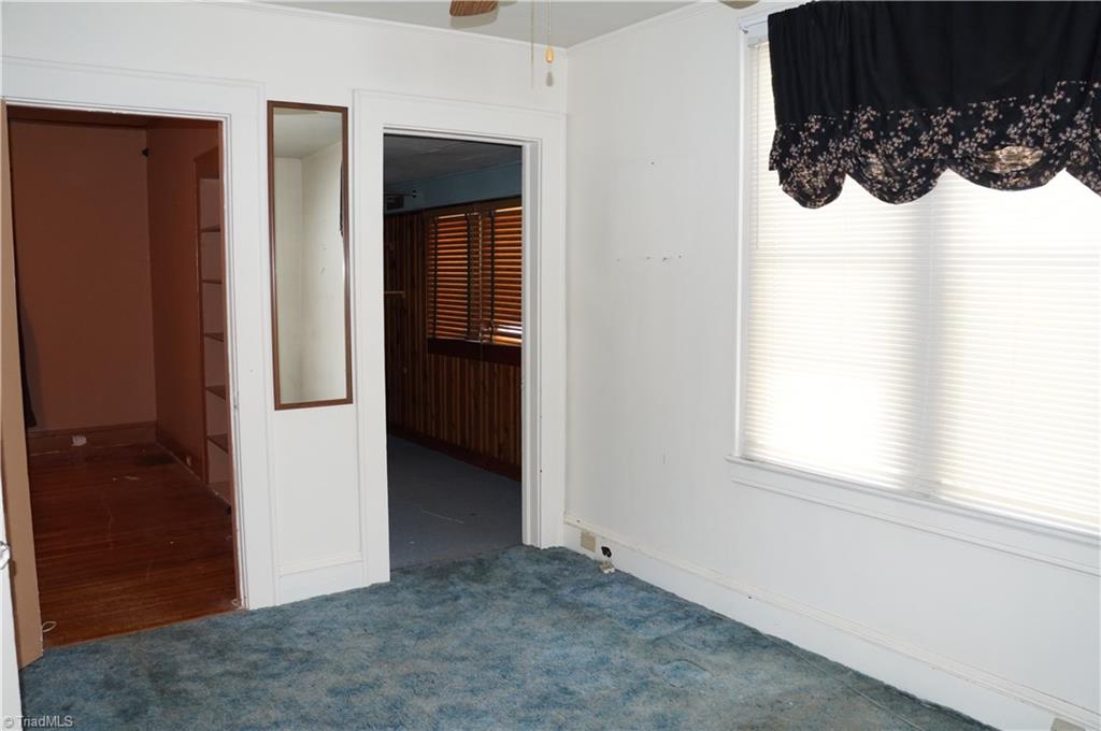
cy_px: 366
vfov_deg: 47.8
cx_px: 550
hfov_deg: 67.4
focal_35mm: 27
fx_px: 825
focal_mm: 18
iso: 500
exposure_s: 1/60
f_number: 4
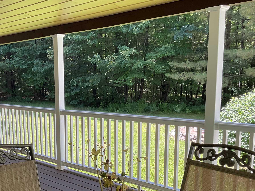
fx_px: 368
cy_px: 152
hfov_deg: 37.4
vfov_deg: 28.5
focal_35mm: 50
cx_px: 71
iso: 25
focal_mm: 3
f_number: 1.8
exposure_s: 1/120
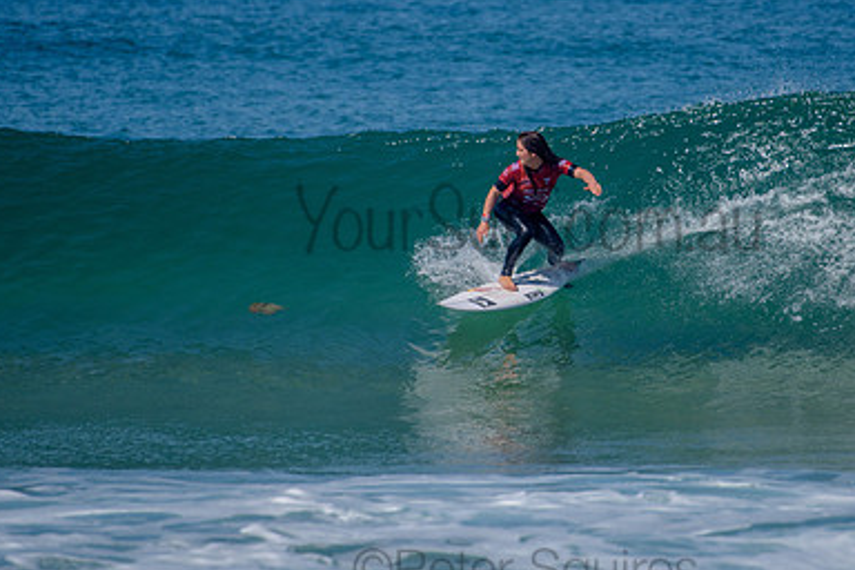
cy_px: 199
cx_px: 525
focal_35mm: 755
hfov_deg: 2.7
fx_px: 17930
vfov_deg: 1.8
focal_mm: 500
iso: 140
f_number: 5.6
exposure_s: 1/2000
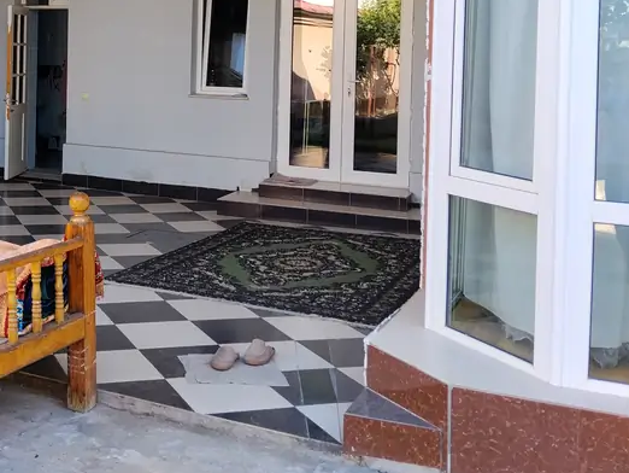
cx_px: 99
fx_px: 909
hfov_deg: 36.5
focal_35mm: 50
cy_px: 77
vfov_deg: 28.3
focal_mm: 4.22
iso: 50
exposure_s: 1/141
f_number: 1.8
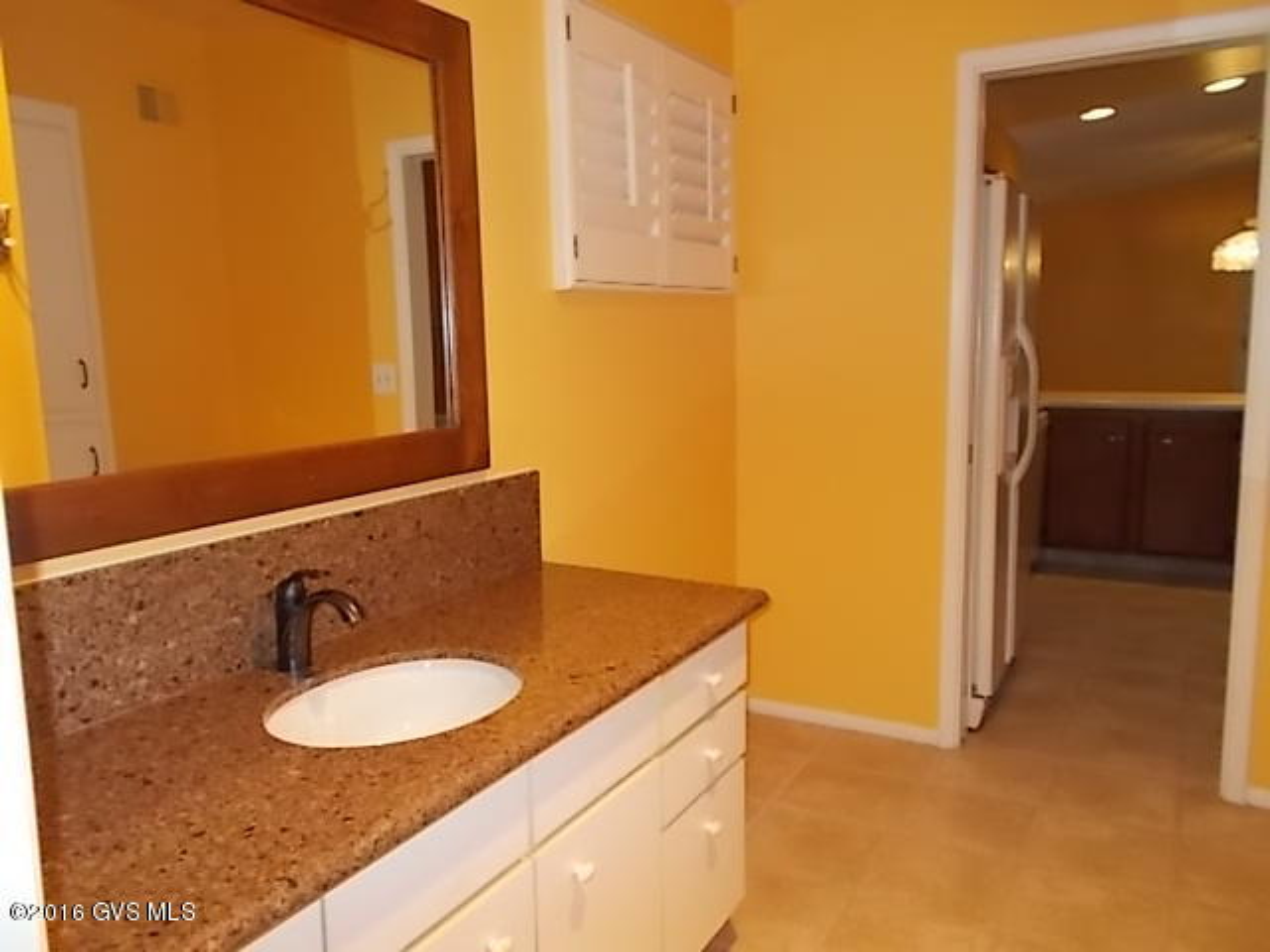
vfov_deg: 53.1
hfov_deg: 67.3
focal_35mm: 26
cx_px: 635
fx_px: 954
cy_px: 476
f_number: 3.2
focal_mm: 4.6
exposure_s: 1/25
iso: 200
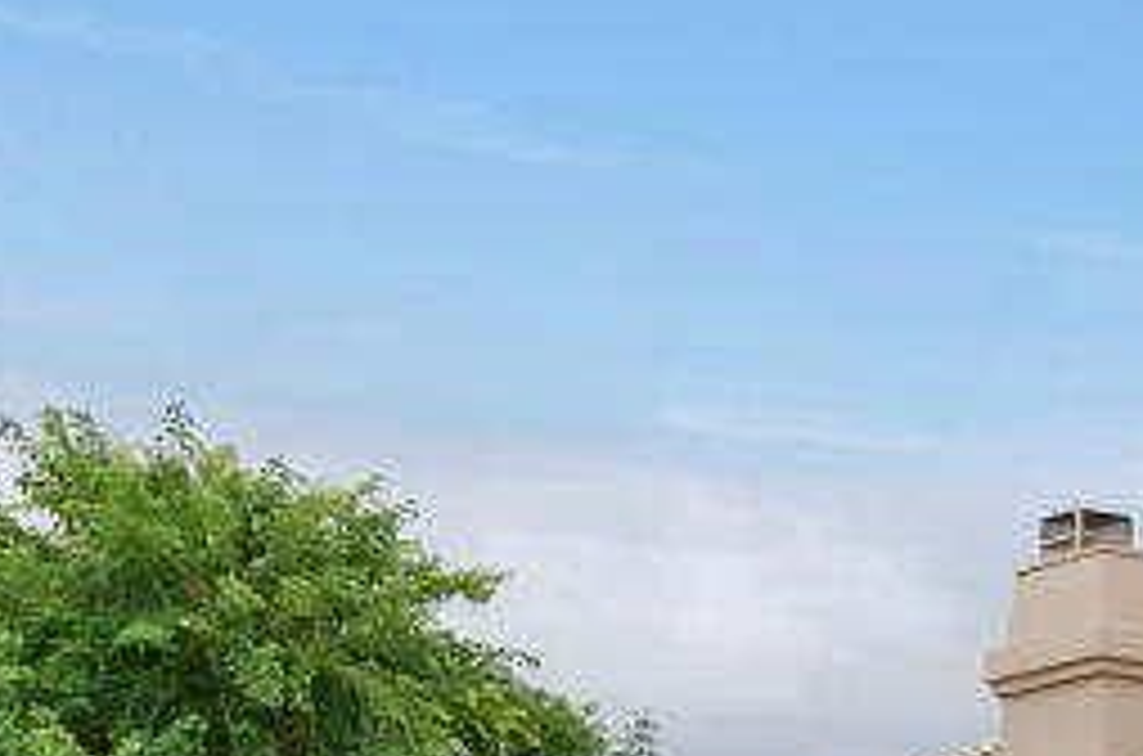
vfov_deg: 17.0
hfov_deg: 24.5
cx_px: 1352
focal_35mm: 75
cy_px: 958
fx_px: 2384
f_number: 7.1
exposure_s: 1/200
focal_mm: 11
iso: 320
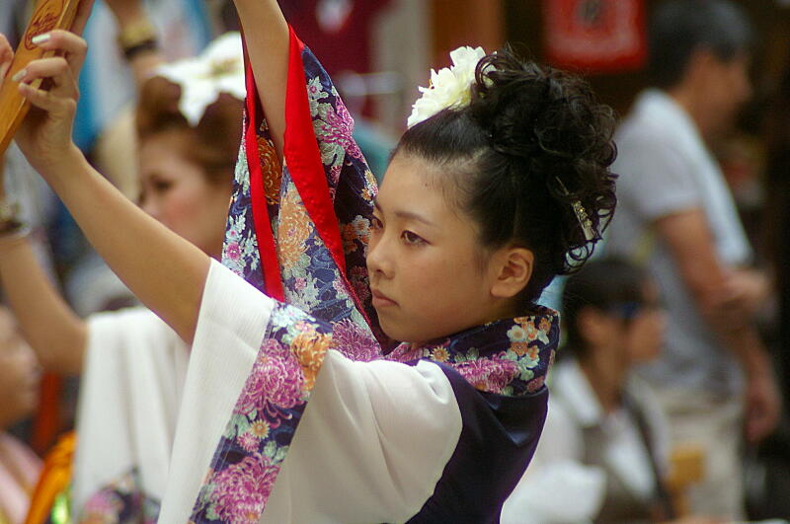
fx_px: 5917
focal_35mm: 270
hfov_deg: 7.6
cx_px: 395
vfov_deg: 5.1
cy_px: 262
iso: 800
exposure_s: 1/180
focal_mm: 180
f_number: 4.5
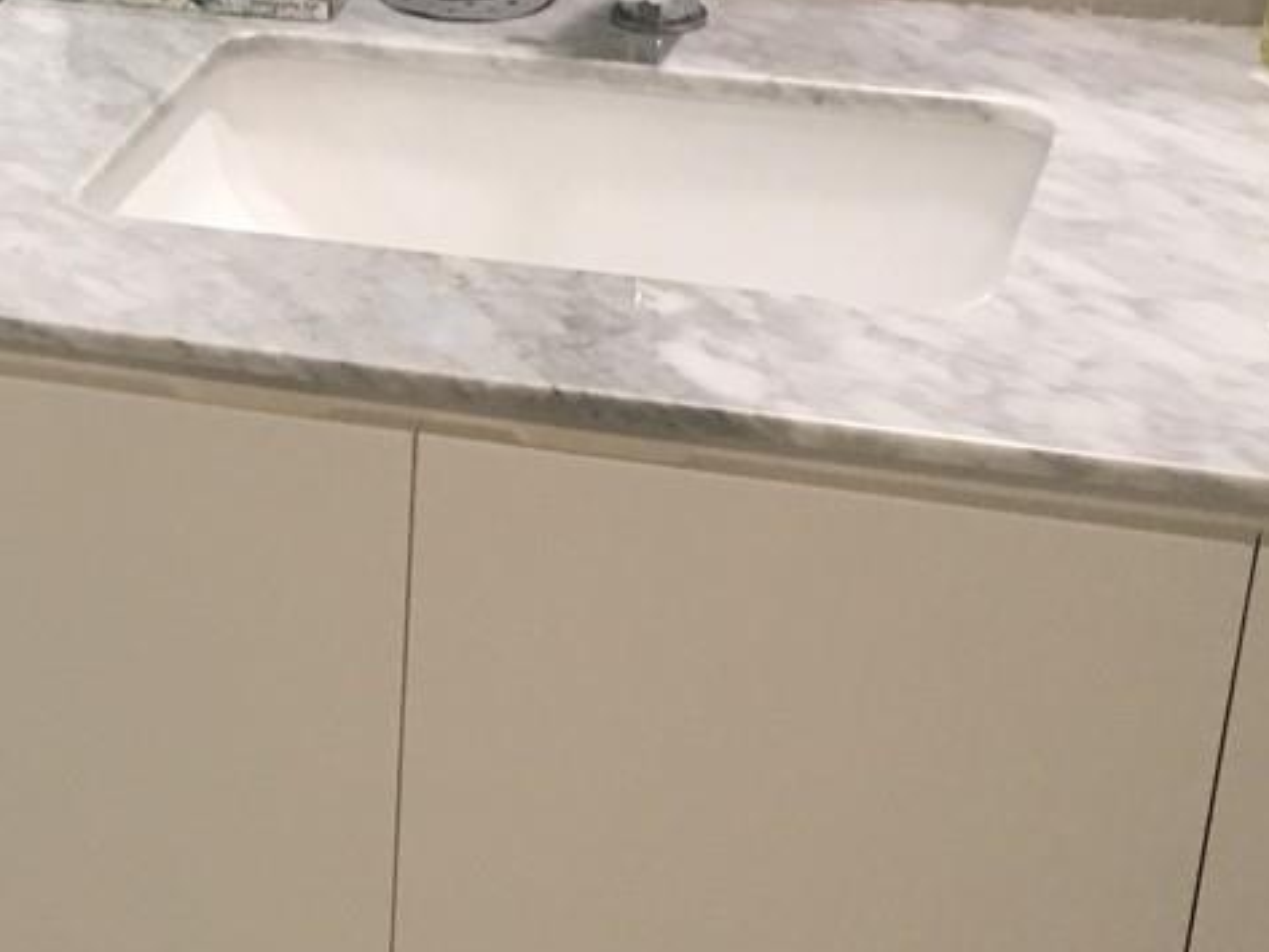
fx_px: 3594
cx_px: -131
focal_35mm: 98
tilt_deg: -30.1
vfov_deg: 15.0
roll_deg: +0.9
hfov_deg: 19.2
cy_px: 770
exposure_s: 1/30
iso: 100
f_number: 2.2
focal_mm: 4.15
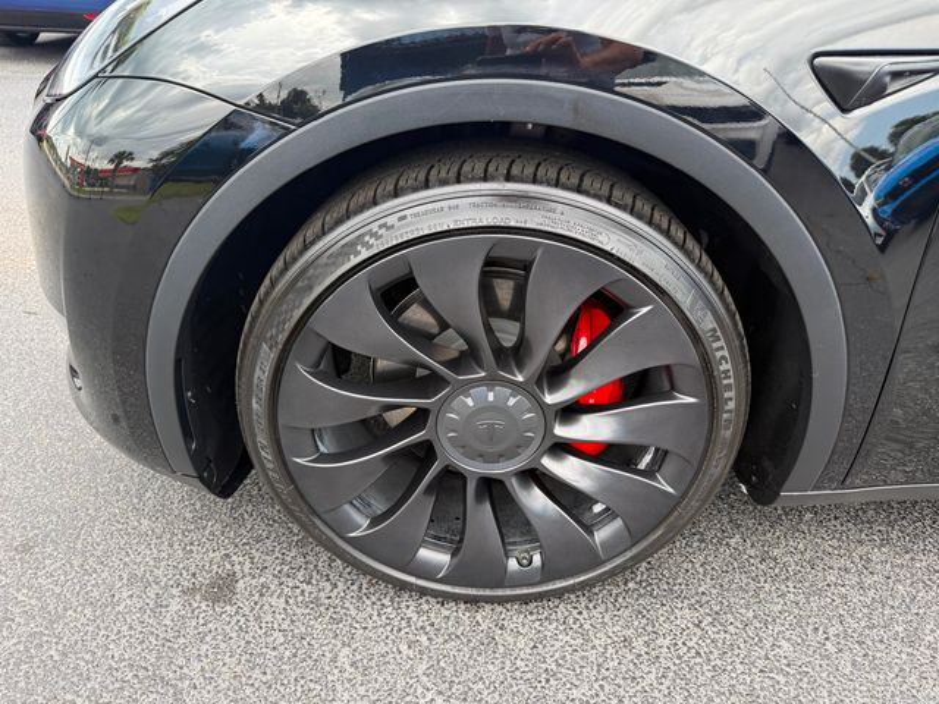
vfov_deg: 56.8
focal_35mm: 24
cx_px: 470
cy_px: 352
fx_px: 651
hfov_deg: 71.6
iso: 100
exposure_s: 1/385
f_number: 1.78
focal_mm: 6.76
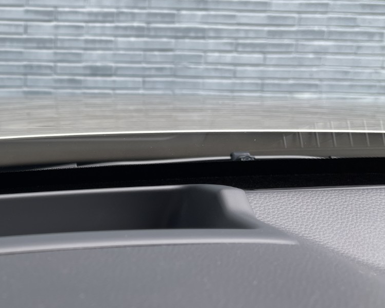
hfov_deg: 36.8
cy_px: 120
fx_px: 535
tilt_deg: -13.1
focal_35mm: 47
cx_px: 32
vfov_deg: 32.0
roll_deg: -1.6
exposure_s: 1/270
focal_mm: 5.1
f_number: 1.6
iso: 32
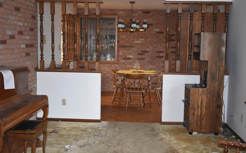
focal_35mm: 48
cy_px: 81
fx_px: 319
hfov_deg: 42.2
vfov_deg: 27.1
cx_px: 123
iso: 3200
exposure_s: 1/60
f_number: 4.2
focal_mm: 31
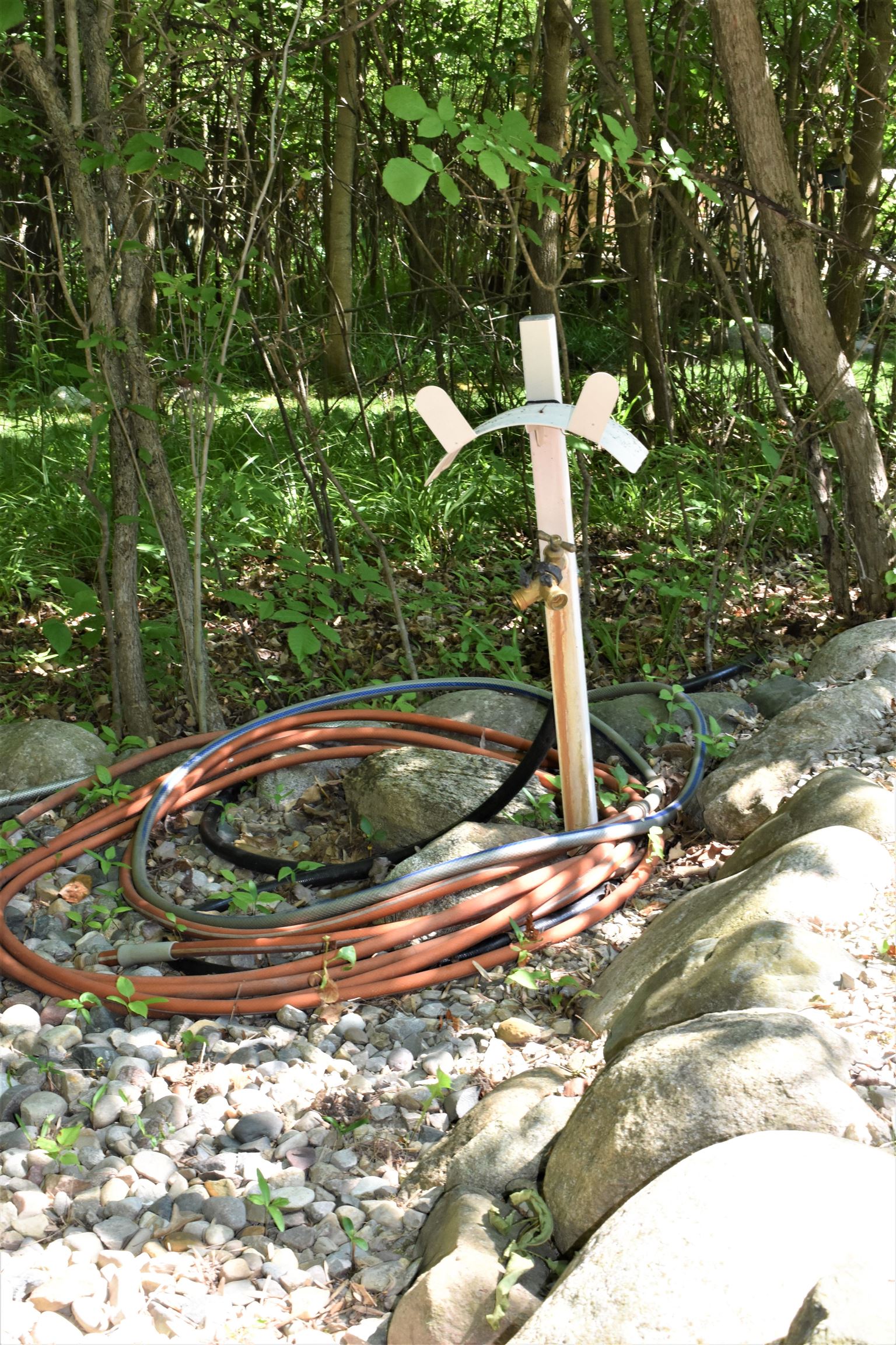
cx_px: 448
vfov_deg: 37.9
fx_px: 1960
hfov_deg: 25.8
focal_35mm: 52
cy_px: 672
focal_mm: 35
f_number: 16
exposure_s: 1/60
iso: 720
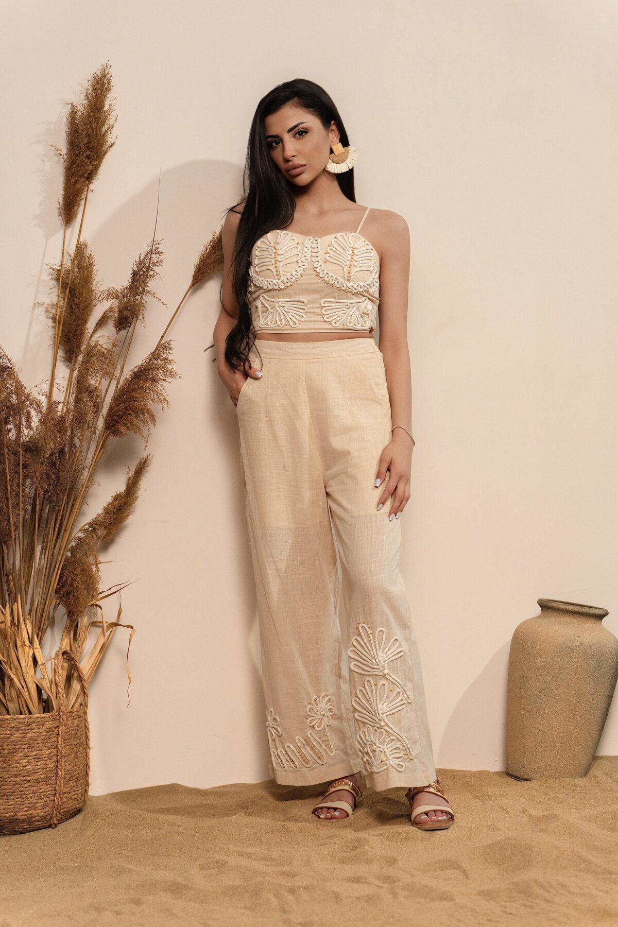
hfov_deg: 20.6
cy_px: 464
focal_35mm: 66
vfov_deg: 30.5
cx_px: 309
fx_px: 1699
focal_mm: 66
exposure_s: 1/160
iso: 320
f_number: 2.5
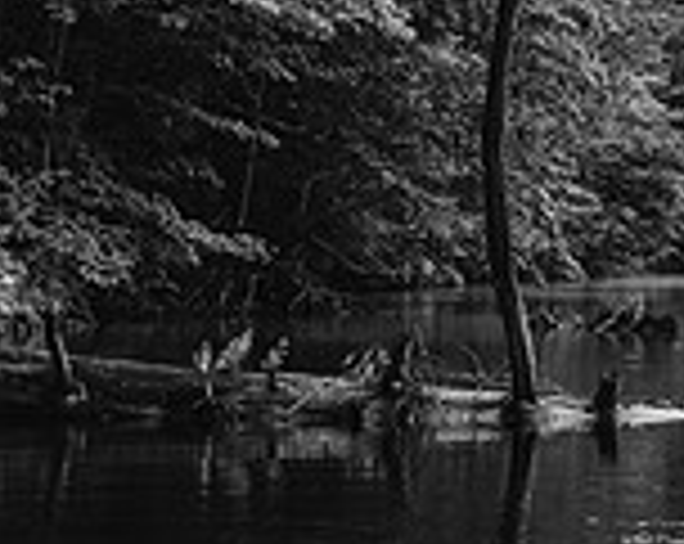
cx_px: 854
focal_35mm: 134
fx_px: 2707
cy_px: 146
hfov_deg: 13.9
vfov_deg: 11.5
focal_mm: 24
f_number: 14
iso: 100
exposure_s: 1/40
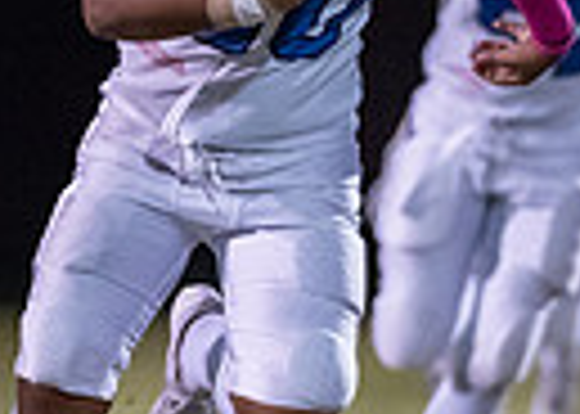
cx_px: 215
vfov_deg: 1.6
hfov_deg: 2.3
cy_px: 29
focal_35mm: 895
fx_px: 14735
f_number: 1.8
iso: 4000
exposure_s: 1/1000
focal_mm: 135
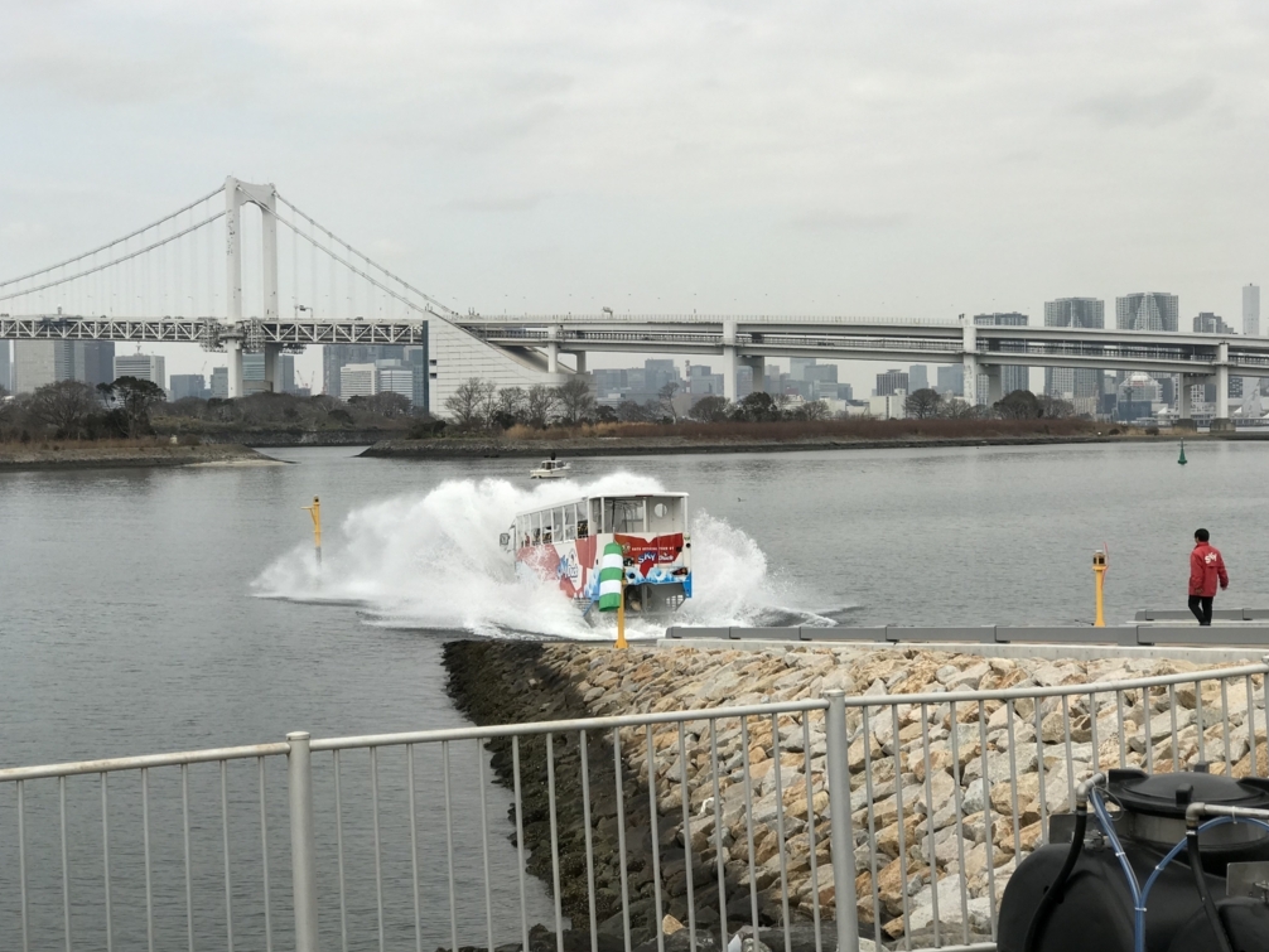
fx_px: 2127
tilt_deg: -1.6
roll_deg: +0.2
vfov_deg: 25.2
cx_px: 628
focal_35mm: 58
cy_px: 469
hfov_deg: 33.2
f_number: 2.8
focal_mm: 6.6
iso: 20
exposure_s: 1/791
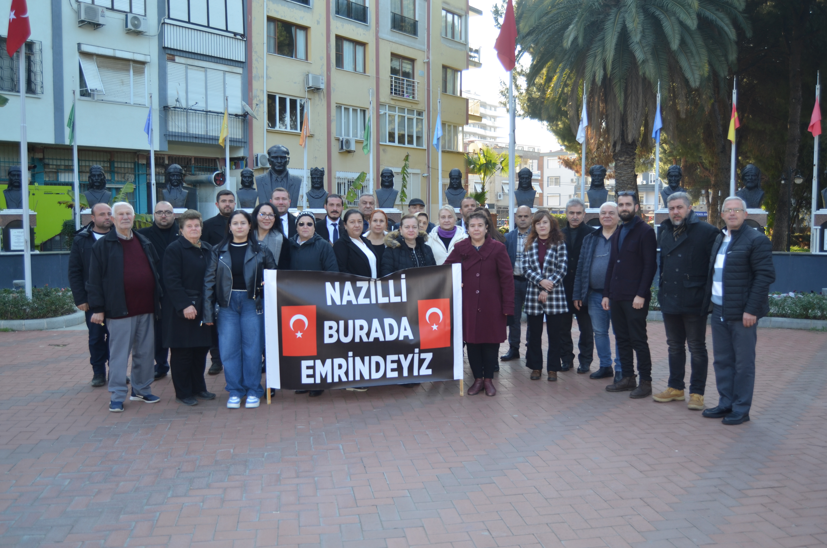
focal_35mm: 33
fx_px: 757
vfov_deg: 39.8
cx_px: 414
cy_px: 274
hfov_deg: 57.3
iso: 140
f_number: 3.5
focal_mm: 22
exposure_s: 1/200
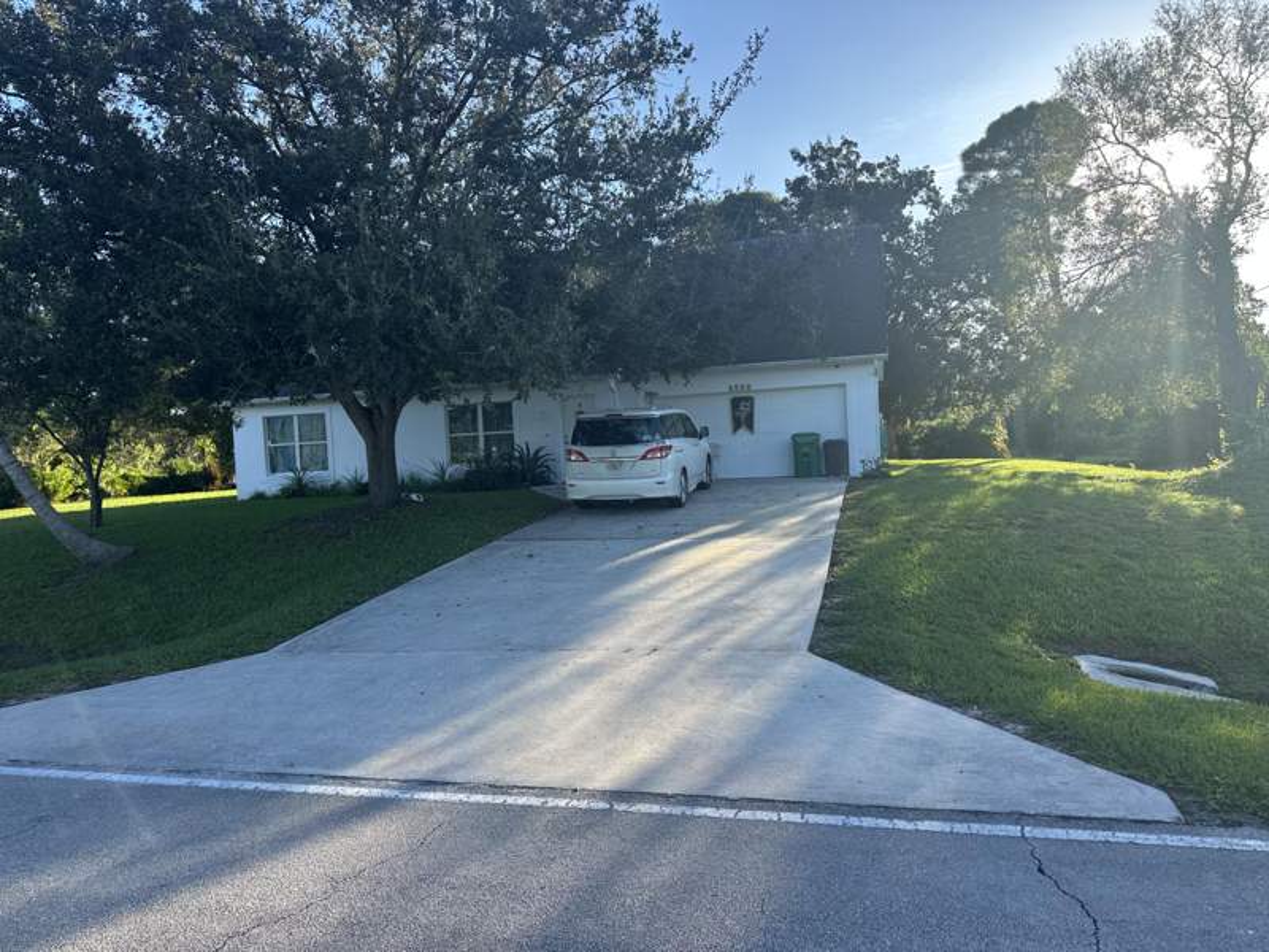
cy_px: 476
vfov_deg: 56.8
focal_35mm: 24
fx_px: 880
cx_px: 634
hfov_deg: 71.6
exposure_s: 1/1171
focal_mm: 6.86
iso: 80
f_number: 1.78
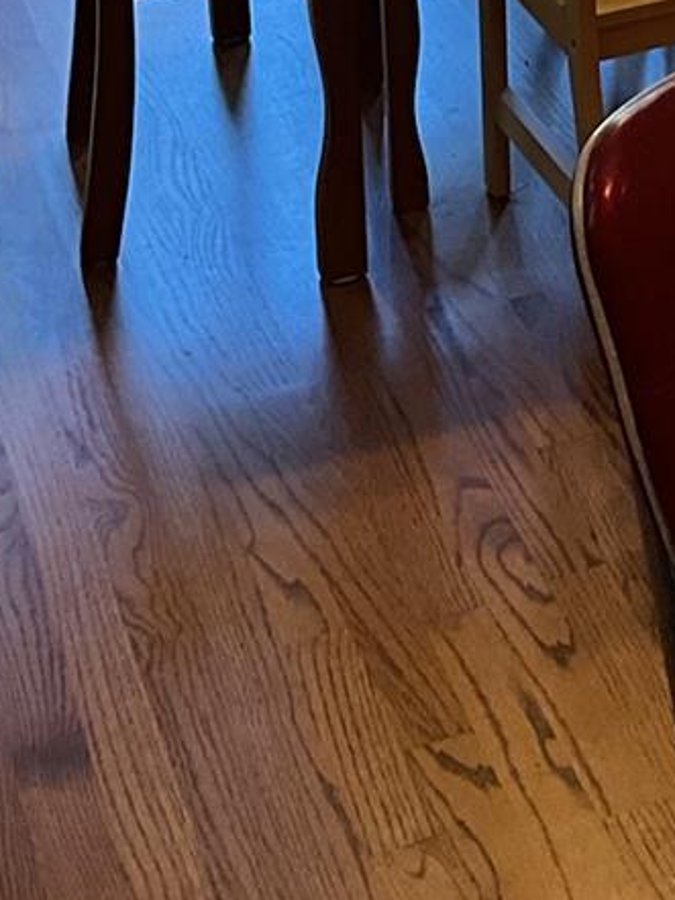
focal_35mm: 101
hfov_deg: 14.4
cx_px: 720
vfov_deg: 17.3
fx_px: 2625
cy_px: -484
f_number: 1.8
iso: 80
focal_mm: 3
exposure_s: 1/60
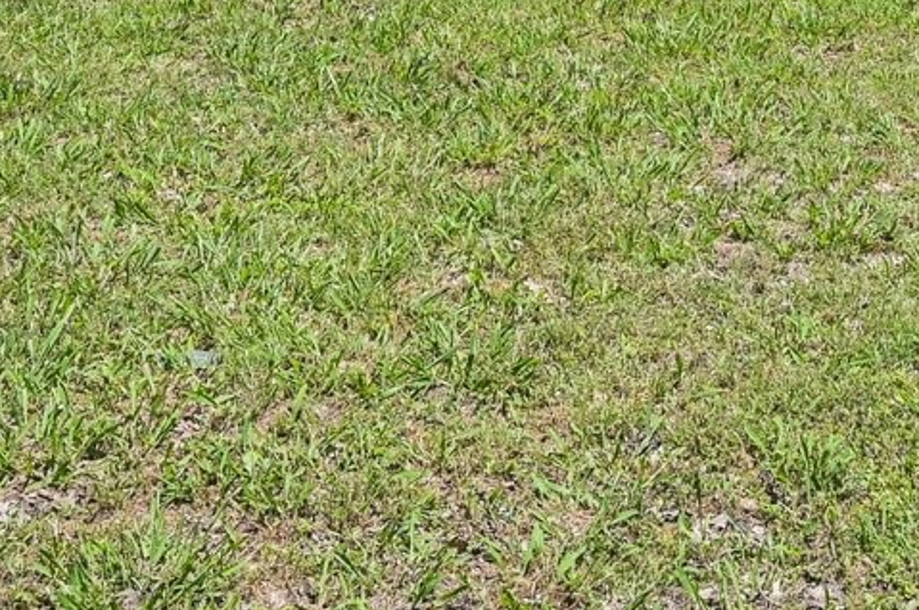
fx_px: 2017
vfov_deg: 14.4
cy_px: -606
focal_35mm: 79
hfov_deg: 25.3
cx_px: 708
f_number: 9
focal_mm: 18.5
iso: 250
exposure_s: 1/800
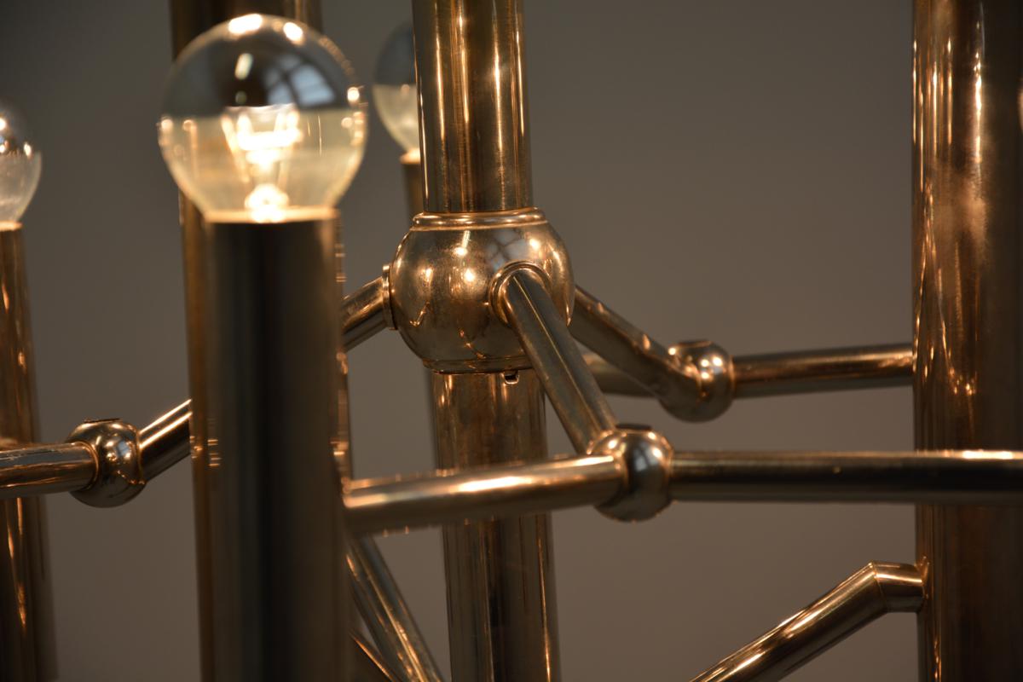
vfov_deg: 8.7
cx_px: 512
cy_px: 341
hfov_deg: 13.0
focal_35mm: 158
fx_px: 4475
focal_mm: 105
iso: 280
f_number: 5.6
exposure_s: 1/180
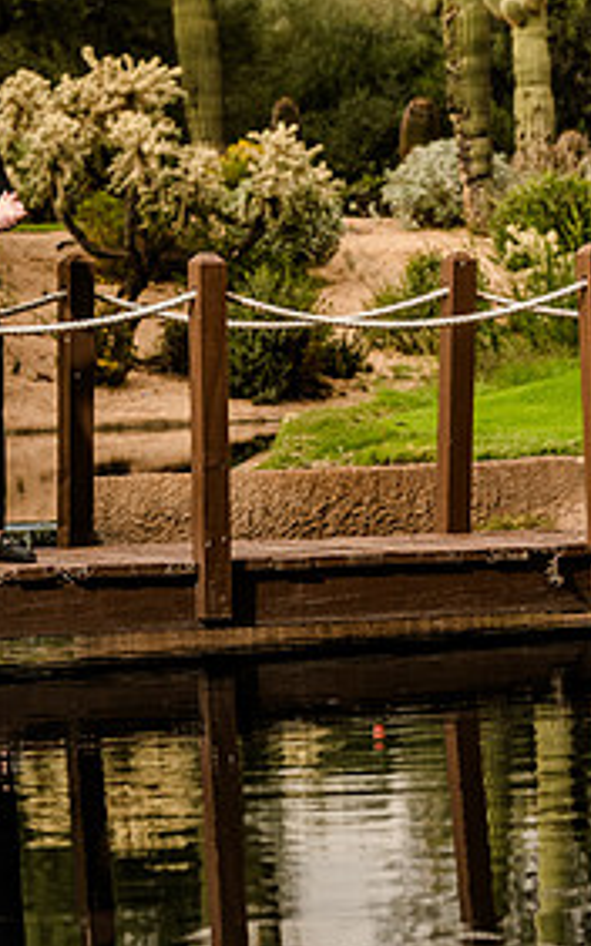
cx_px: 111
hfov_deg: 6.1
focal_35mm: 215
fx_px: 5546
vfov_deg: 9.8
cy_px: 507
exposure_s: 1/200
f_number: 5.6
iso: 400
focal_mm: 132
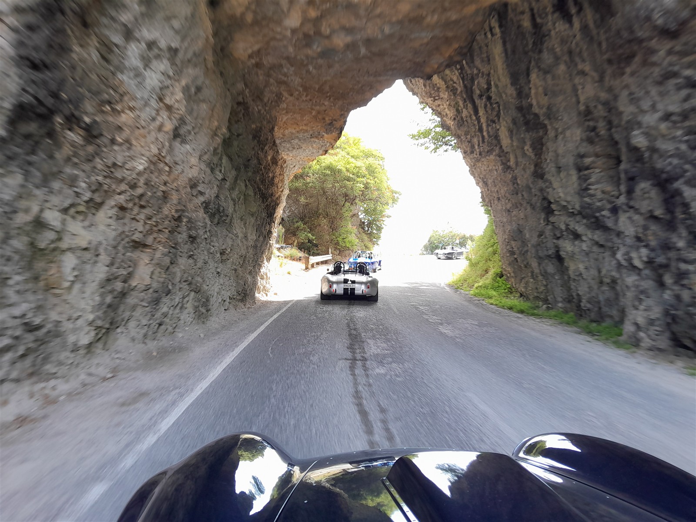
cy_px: 261
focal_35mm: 26
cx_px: 348
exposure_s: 1/60
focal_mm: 3.98
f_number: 1.8
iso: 40
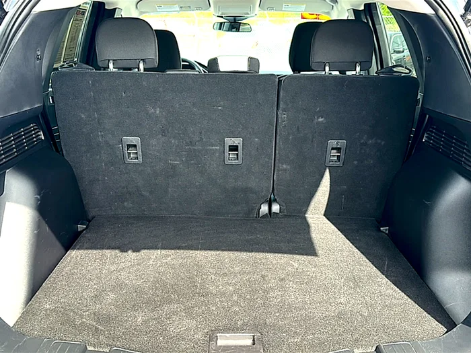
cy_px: 176
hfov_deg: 60.0
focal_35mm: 30
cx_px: 236
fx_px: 408
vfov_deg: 46.8
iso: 100
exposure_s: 1/256
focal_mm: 6.86
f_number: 1.78
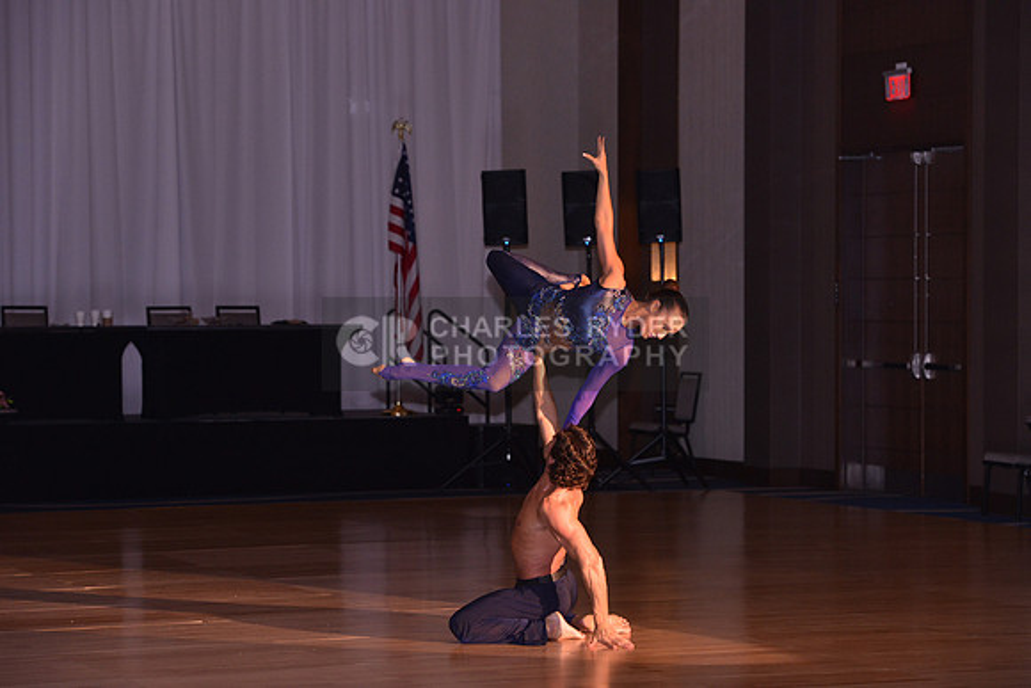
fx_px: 3151
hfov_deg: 18.6
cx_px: 516
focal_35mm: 110
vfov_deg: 12.5
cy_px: 344
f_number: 5.6
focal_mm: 110
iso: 1600
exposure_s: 1/250
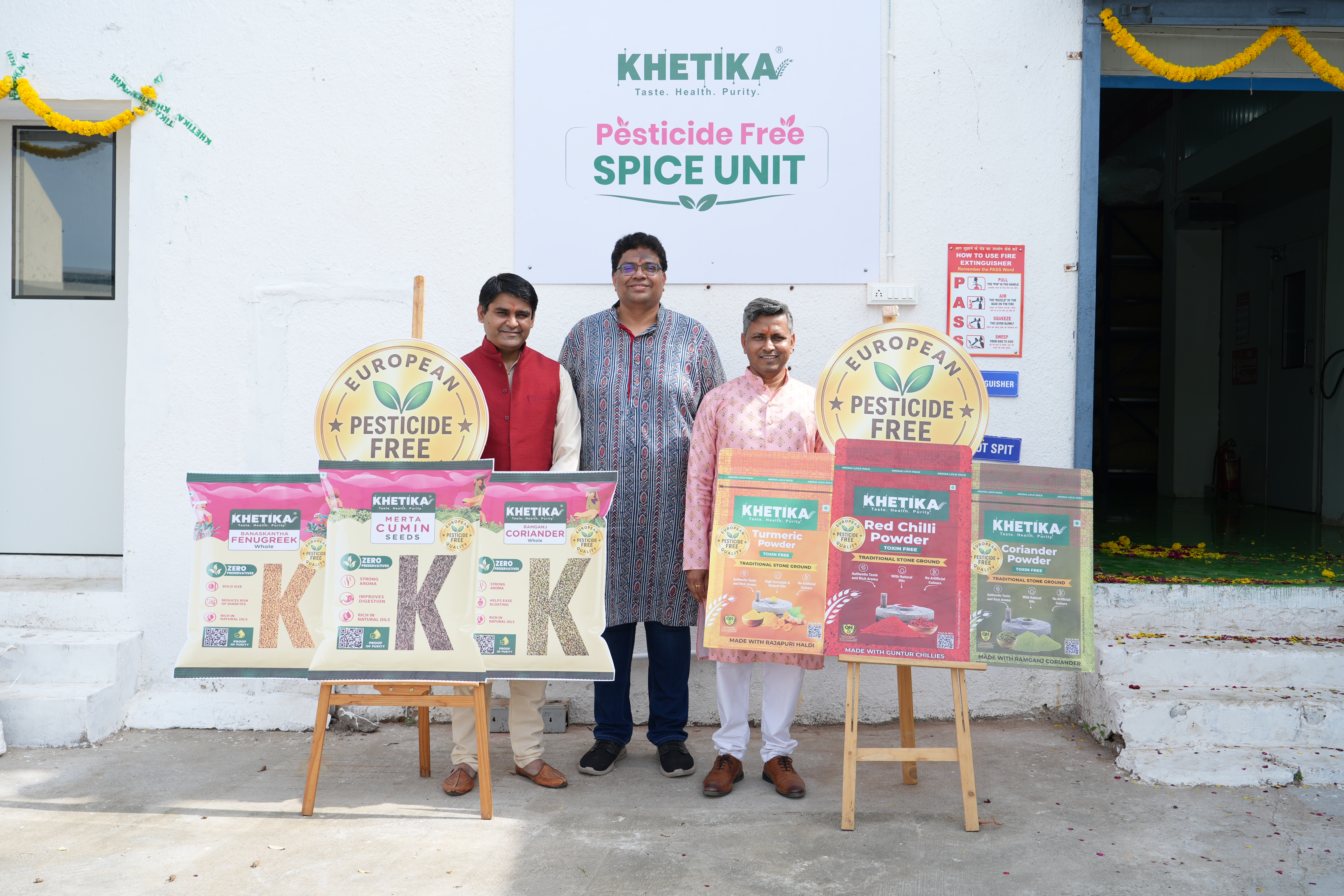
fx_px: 1344
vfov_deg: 36.9
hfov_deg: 53.1
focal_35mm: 36
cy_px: 448
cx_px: 672
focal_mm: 36
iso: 125
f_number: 5.6
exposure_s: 1/250
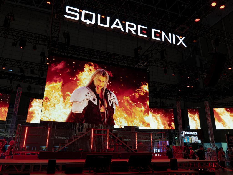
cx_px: 116
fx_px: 182
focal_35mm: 27
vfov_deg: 51.3
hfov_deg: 65.2
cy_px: 88
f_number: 4
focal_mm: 24
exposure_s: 1/100
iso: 1250
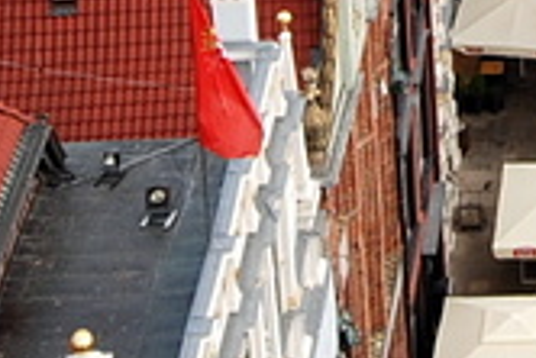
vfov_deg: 7.0
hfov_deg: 10.6
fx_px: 2757
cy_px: -516
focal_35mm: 185
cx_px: 843
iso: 125
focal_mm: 20
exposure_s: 1/160
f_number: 6.3
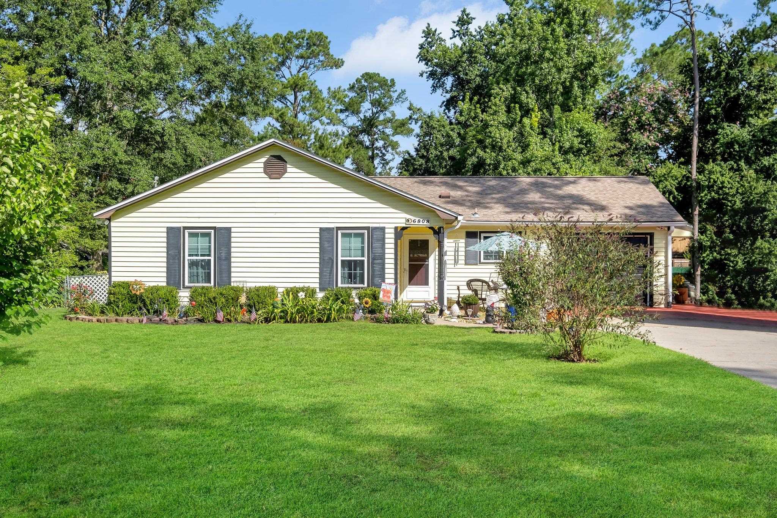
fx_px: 777
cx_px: 388
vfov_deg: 36.9
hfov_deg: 53.1
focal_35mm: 36
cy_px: 259
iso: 320
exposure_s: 1/800
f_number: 8
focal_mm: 24
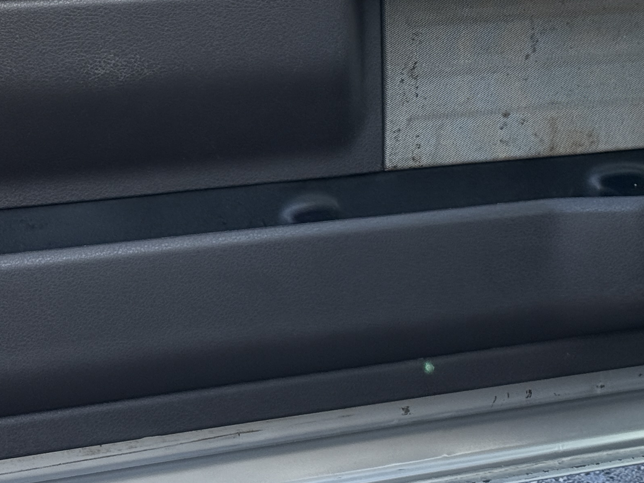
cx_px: 394
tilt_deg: -8.9
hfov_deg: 16.1
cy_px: -7
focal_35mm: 122
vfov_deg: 12.0
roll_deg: +0.4
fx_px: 2270
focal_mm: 6.76
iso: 80
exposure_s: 1/1377
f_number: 1.78
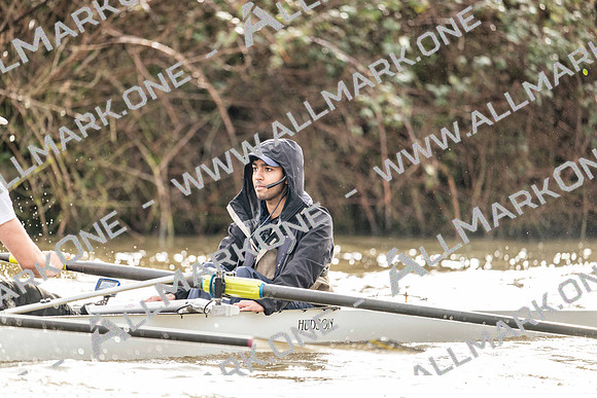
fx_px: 6635
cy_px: 199
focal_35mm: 400
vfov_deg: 3.4
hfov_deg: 5.2
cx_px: 298
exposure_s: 1/1600
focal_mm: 400
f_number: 4.5
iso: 800
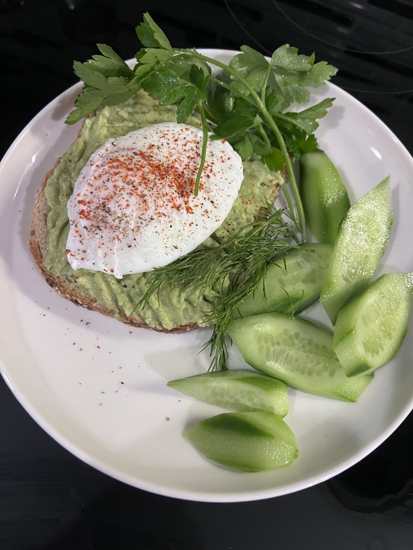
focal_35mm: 26
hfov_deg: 53.1
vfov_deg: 67.3
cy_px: 275
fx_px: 414
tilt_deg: -70.5
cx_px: 206
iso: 400
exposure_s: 1/33
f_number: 1.5
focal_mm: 5.7
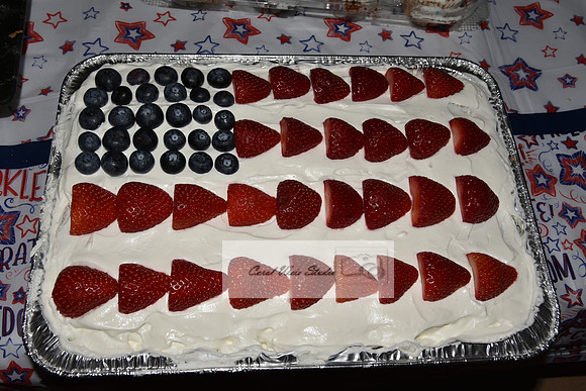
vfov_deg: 35.1
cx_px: 293
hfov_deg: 50.7
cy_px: 196
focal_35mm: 38
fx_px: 619
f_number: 13
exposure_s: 1/100
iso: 320
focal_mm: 38
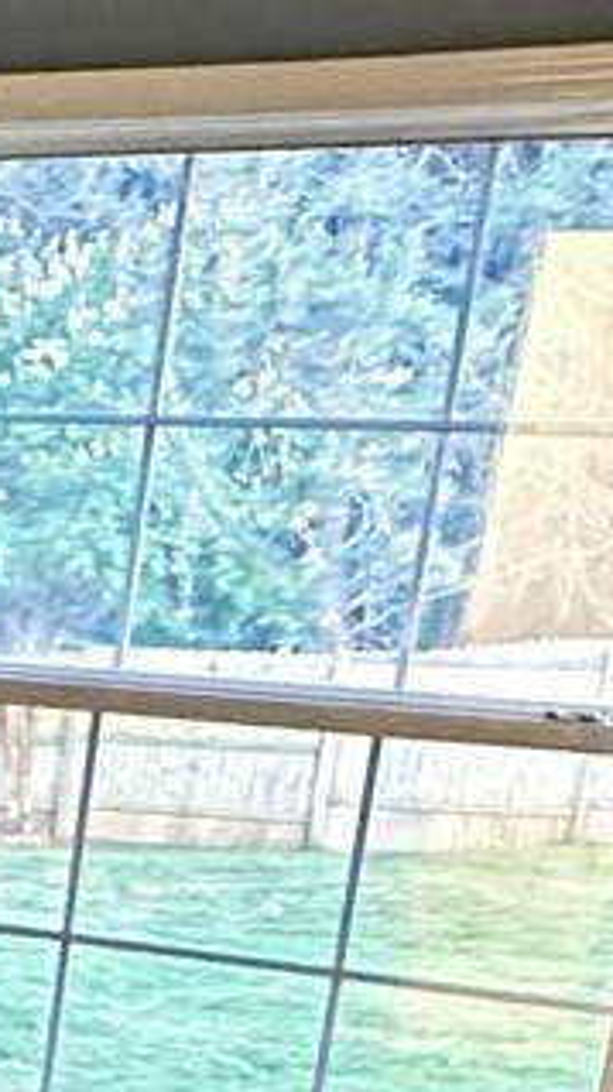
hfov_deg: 10.8
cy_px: 1534
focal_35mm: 98
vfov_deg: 19.6
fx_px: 2837
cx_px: -757
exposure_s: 1/40
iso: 800
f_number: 2.2
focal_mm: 2.22
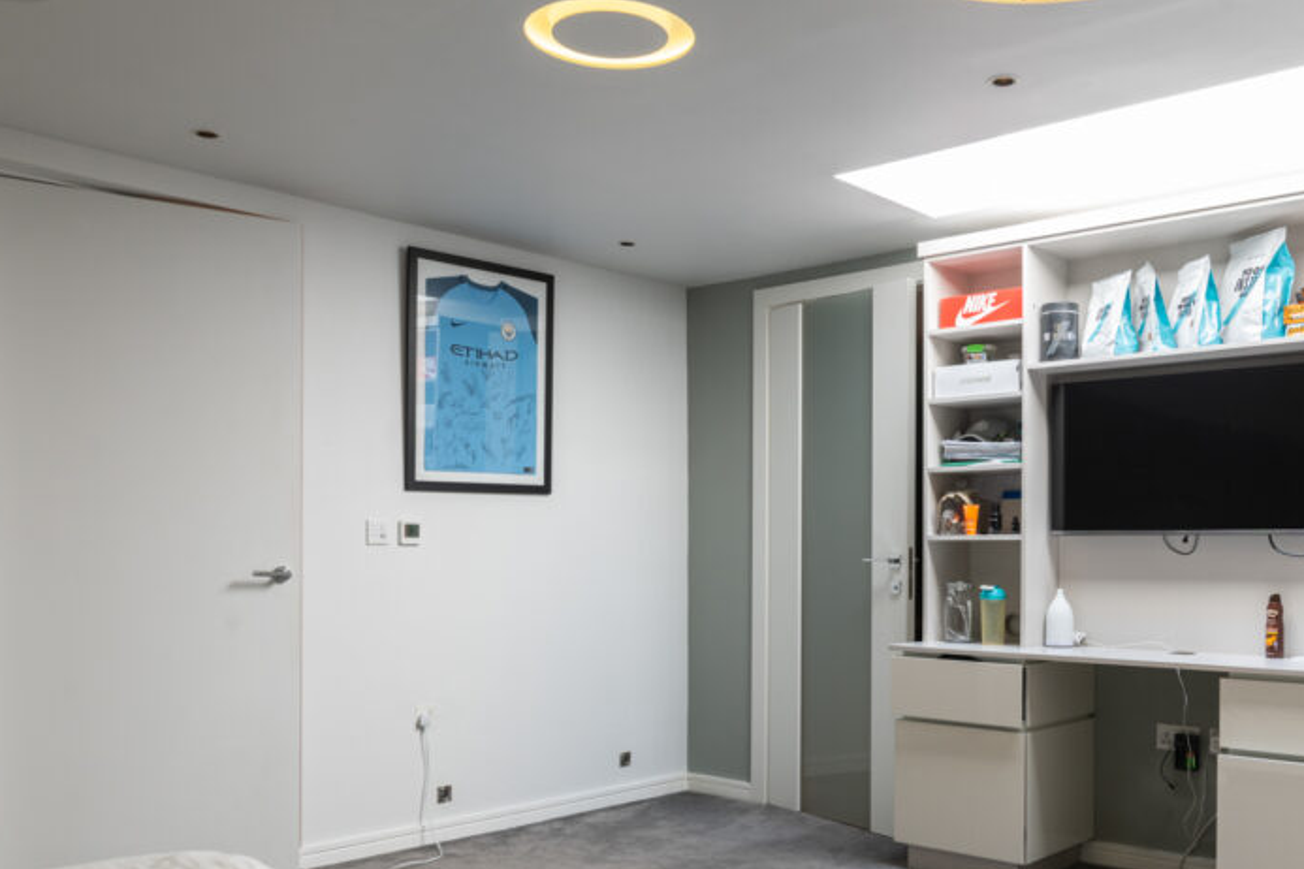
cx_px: 756
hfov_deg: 56.9
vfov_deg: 39.6
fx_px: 1195
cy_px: 560
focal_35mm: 33
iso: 200
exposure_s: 1/13
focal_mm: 22
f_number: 8
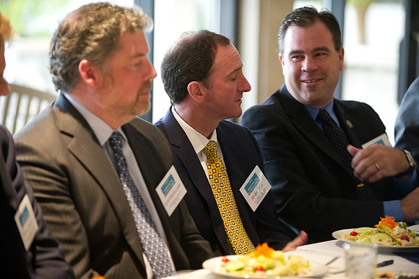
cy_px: 140
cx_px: 210
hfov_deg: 15.2
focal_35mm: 135
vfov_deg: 10.1
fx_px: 1570
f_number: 2.8
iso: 2500
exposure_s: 1/80
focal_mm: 135
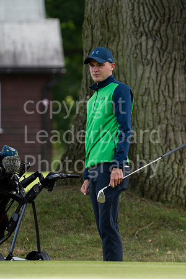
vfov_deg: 3.5
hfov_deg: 2.4
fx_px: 4533
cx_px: 93
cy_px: 140
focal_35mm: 585
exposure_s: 1/1250
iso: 800
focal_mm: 390
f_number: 5.6
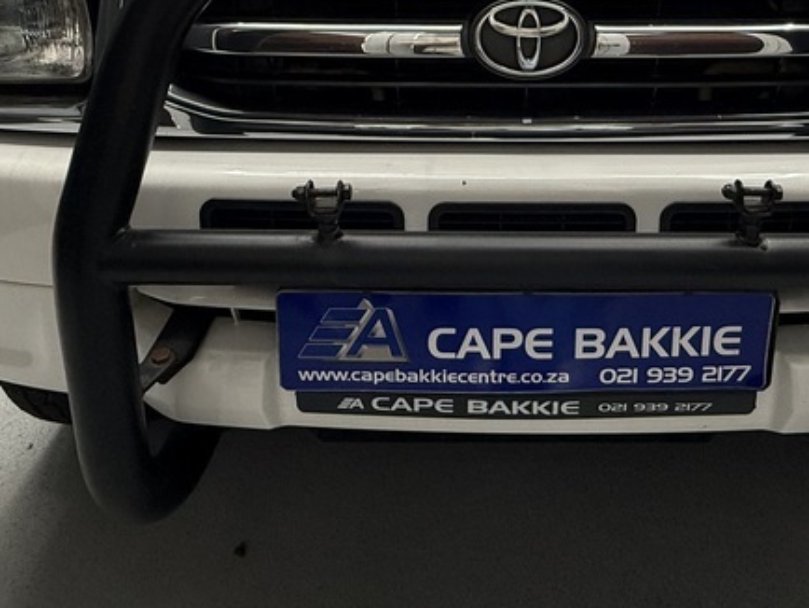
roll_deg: -0.4
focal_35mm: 33
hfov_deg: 54.9
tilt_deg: -13.9
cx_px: 485
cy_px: 58
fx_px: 772
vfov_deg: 39.8
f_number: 2.2
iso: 200
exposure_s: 1/99
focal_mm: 2.22
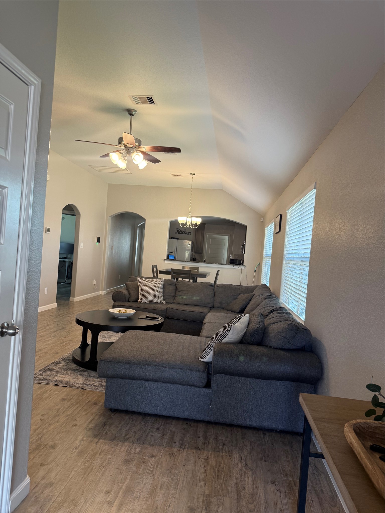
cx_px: 192
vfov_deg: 71.6
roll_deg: -4.7
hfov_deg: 56.8
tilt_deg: +0.1
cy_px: 256
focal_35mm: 24
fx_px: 356
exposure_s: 1/60
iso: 100
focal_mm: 6.76
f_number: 1.78
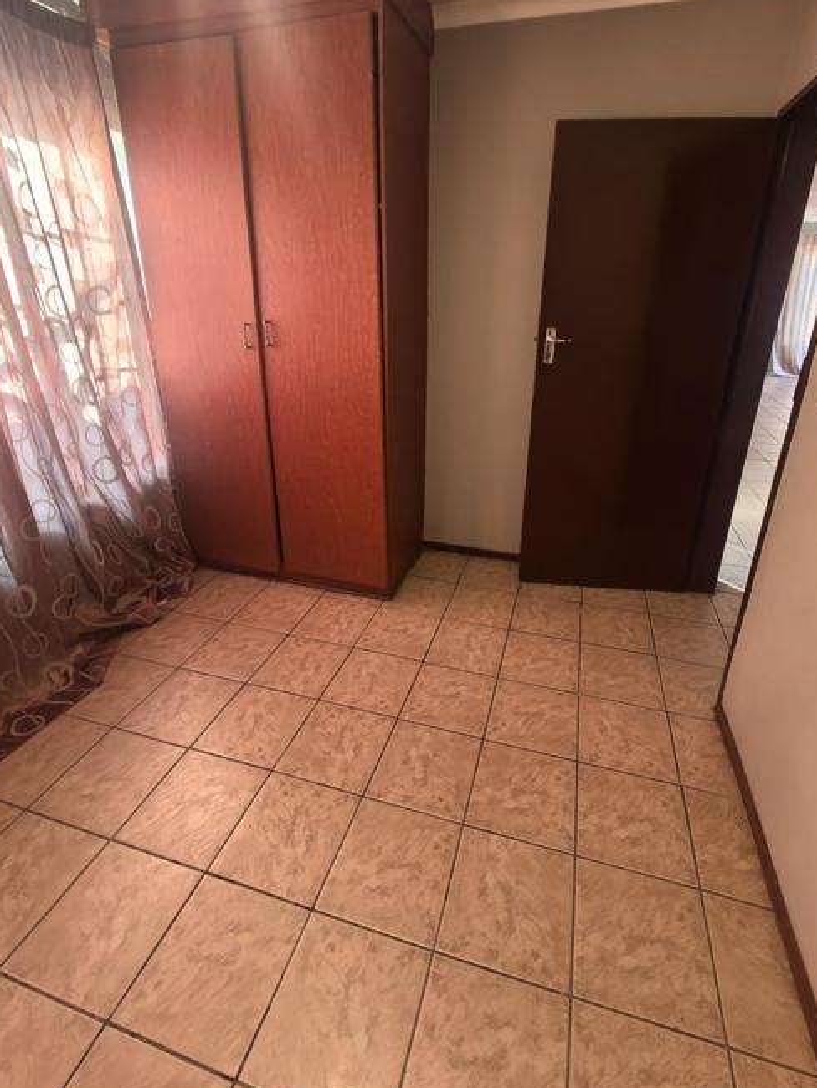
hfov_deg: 78.1
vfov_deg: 93.9
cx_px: 434
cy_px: 469
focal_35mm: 16
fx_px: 503
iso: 125
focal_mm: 1.76
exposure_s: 1/50
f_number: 2.2
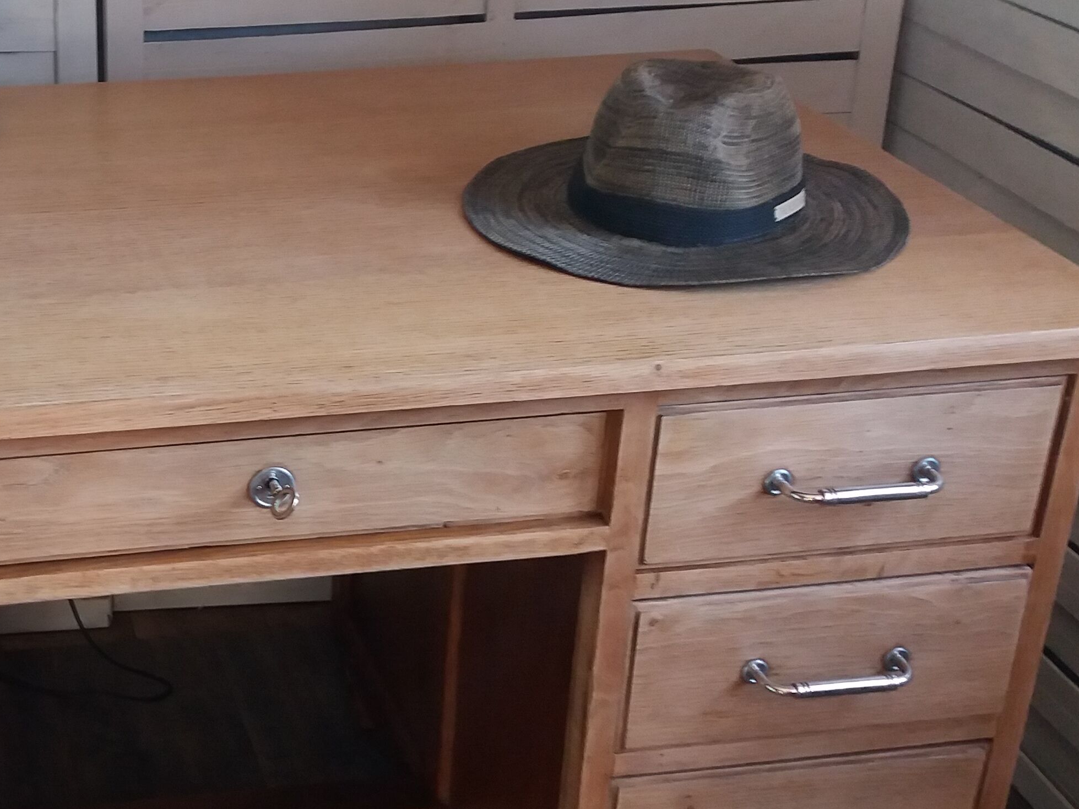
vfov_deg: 24.8
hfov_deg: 31.0
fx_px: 1839
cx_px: 80
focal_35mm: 59
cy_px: 350
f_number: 1.9
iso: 125
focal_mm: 3.7
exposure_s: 1/33
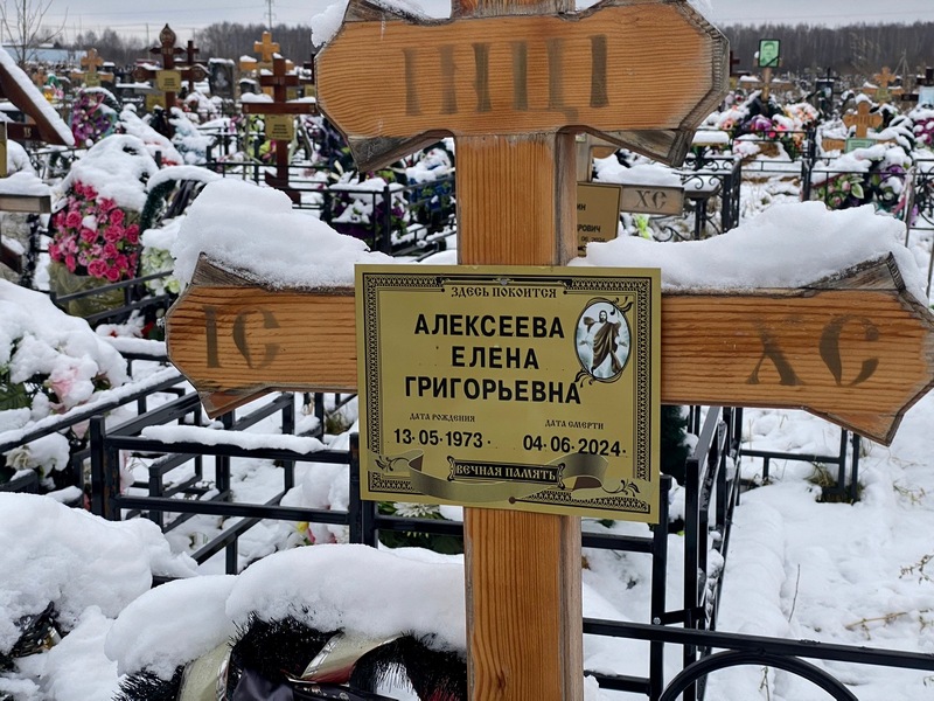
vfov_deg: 28.0
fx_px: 1403
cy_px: 350
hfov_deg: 36.8
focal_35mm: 52
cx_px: 467
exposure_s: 1/158
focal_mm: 6
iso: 20
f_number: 2
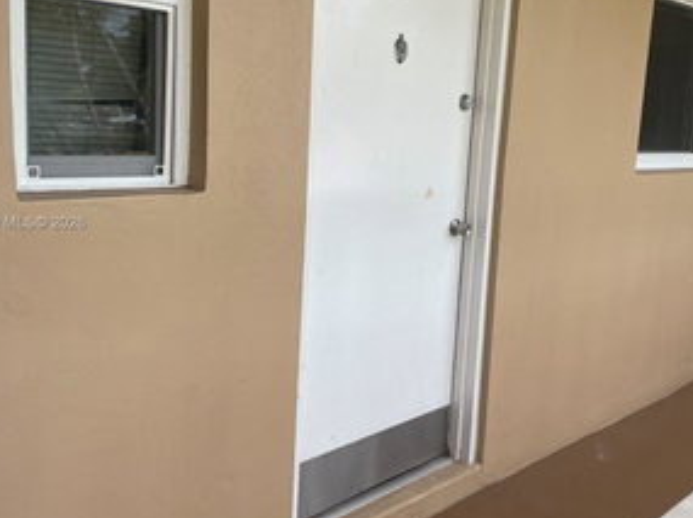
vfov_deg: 36.7
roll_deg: -3.7
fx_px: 780
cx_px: 402
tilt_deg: -8.0
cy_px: 224
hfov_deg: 47.7
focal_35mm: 39
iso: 32
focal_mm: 4.2
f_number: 1.6
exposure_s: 1/629
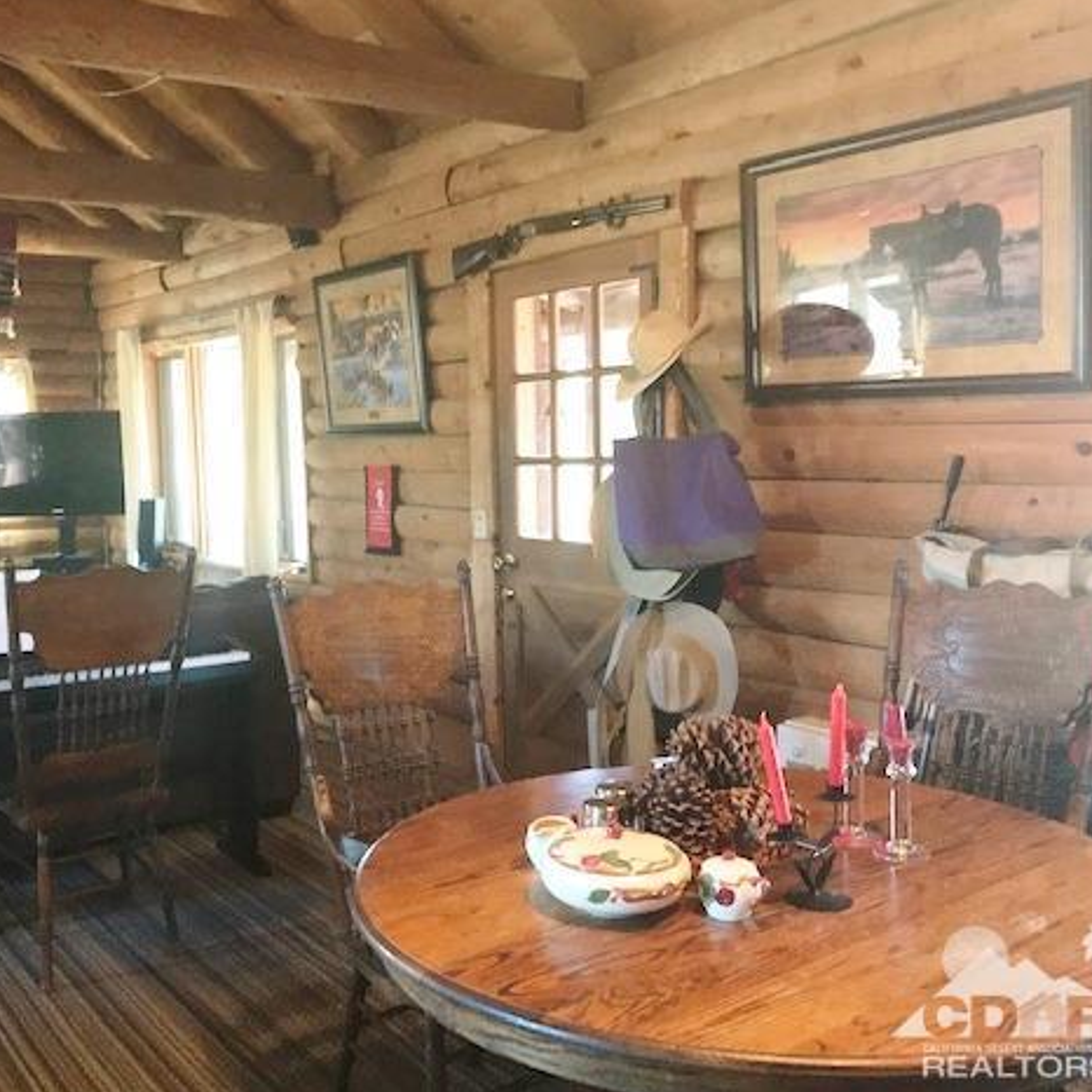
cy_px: 539
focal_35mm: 34
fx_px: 1213
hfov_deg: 48.2
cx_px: 438
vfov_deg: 48.4
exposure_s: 1/24
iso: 200
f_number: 1.8
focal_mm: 3.99
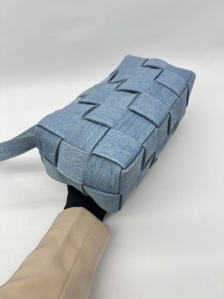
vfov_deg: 67.3
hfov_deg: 53.1
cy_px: 150
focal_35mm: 26
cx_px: 112
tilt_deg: -49.7
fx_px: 224
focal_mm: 5.7
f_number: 1.5
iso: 32
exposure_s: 1/100
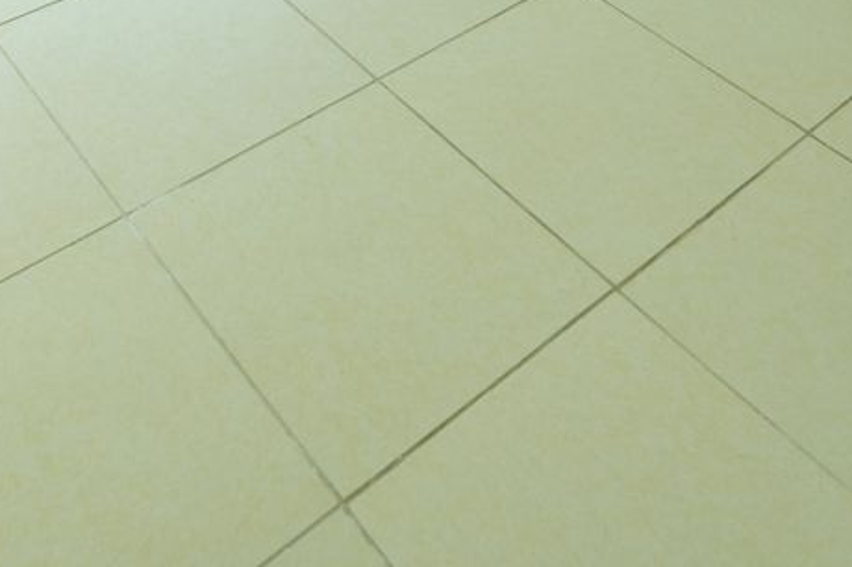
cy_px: -411
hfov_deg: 41.1
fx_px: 1112
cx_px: 246
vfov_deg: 21.0
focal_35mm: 47
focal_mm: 12
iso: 100
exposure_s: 1/40
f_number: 4.5
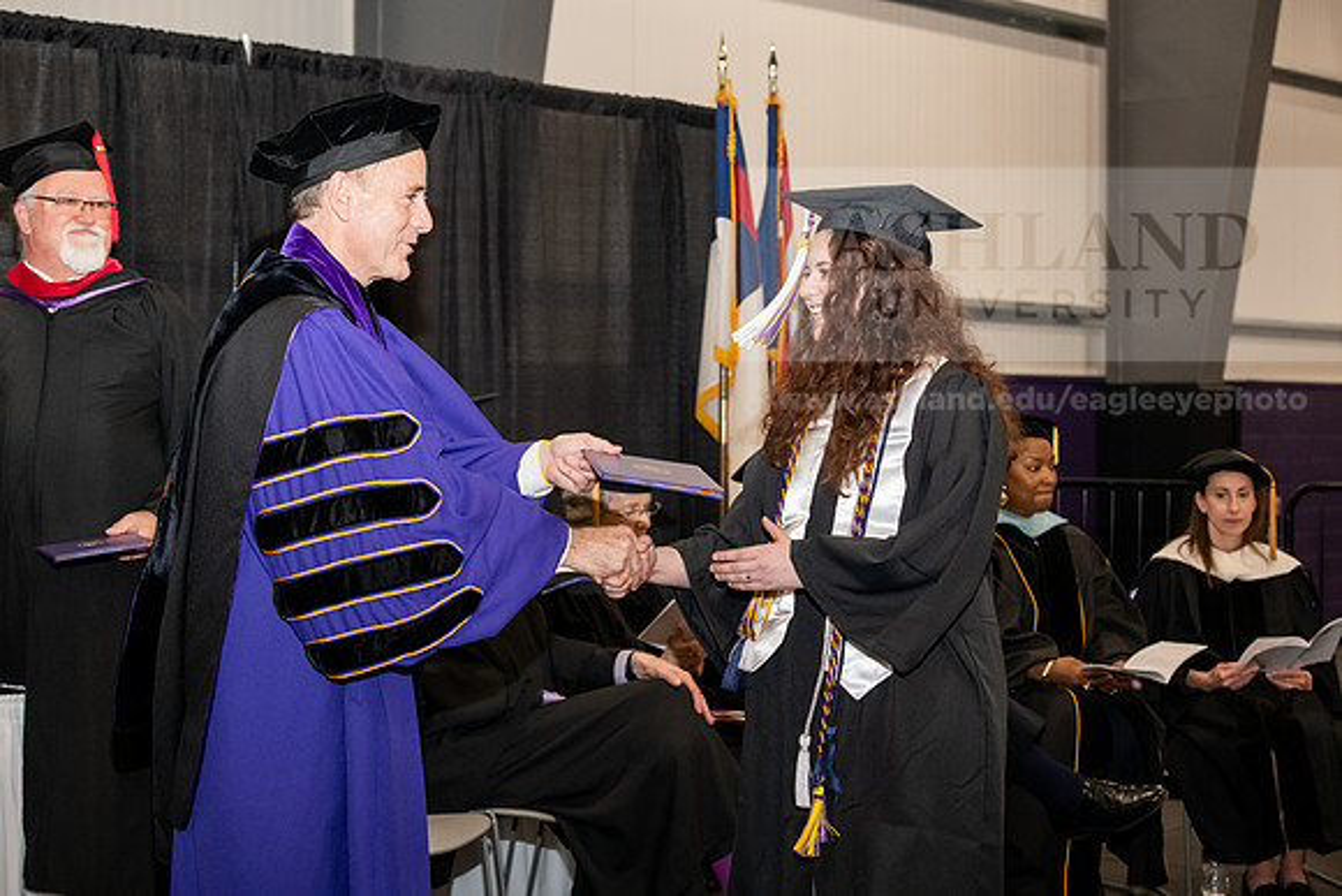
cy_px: 448
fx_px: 2610
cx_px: 671
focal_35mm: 70
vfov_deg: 19.5
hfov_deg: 28.8
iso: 2500
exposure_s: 1/200
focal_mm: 70
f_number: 5.6
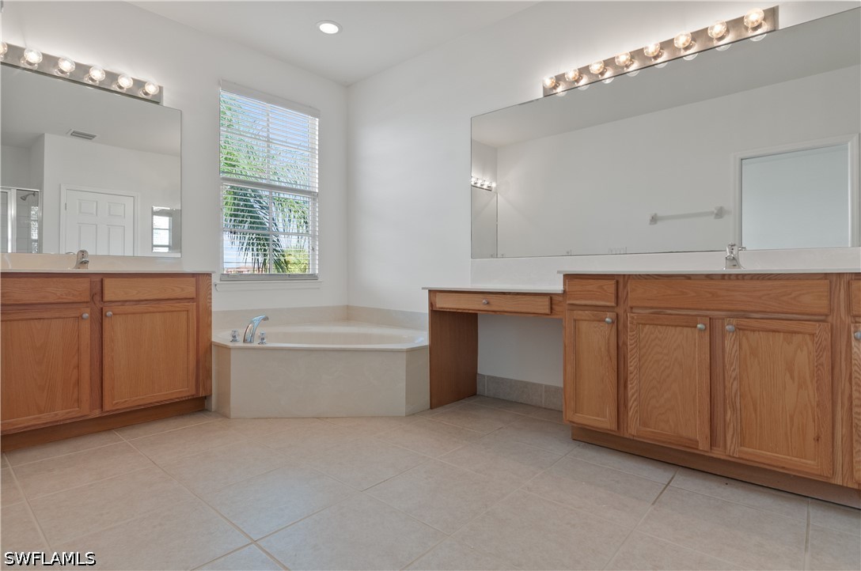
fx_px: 430
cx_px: 430
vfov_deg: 67.2
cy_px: 286
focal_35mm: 18
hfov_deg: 90.1
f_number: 8
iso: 200
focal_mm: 12
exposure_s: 1/6
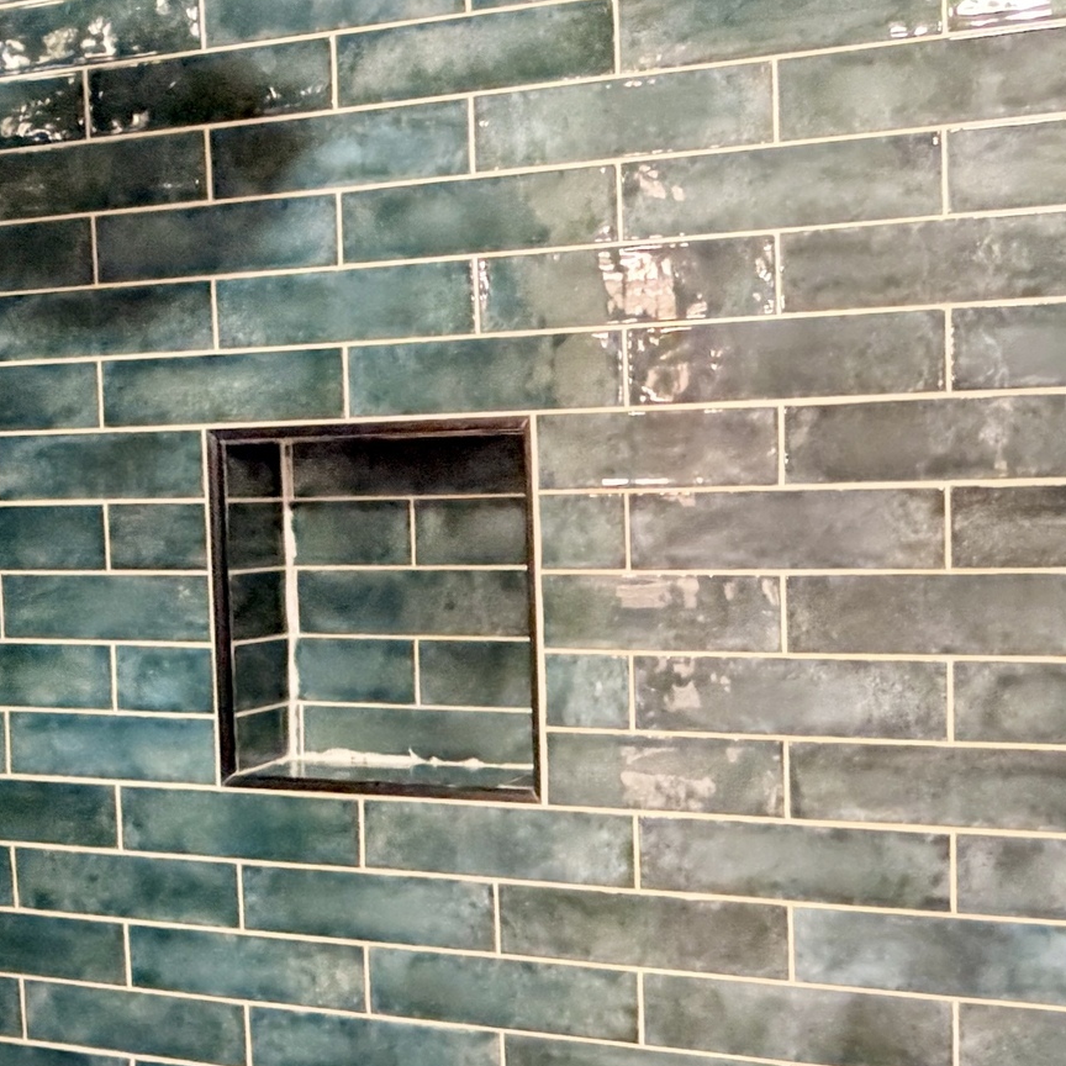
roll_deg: +1.6
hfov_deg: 37.6
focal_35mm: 44
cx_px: 765
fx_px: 1533
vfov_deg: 38.3
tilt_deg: -3.6
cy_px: 591
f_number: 2.2
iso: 1250
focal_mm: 2.22
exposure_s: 1/30
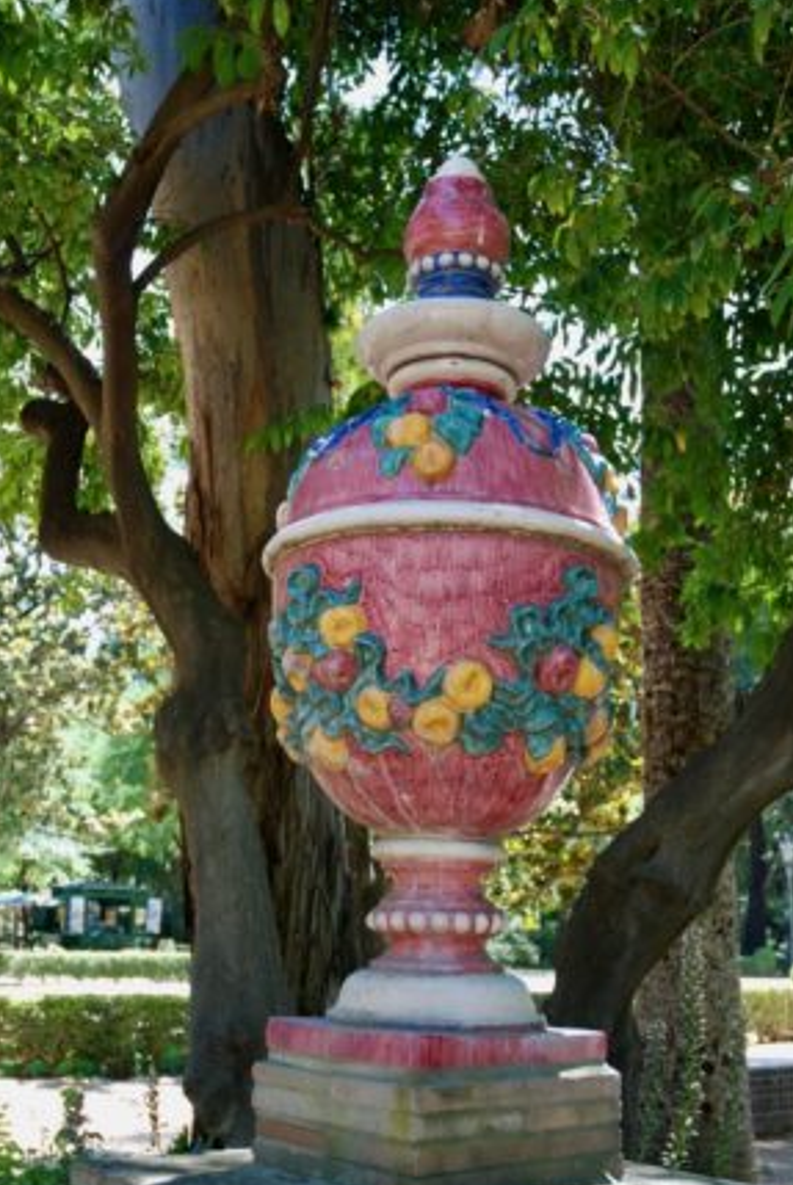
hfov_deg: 31.9
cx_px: 352
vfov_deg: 46.2
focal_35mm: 42
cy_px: 674
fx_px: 1384
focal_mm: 24
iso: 200
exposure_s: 1/100
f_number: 5
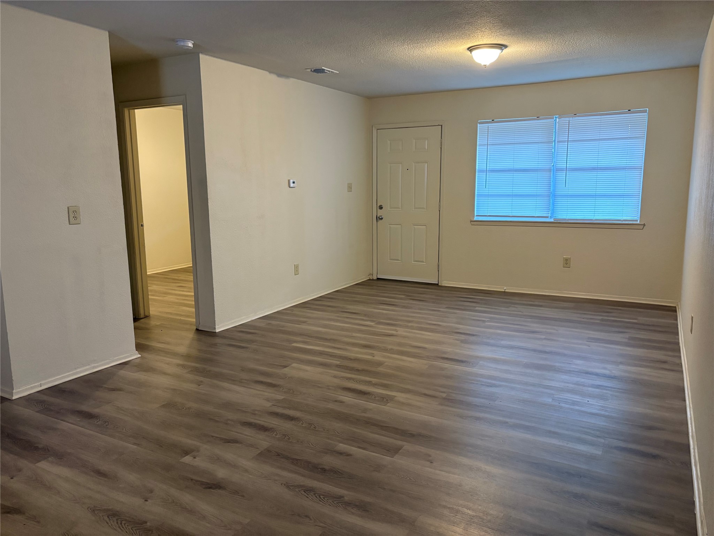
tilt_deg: -9.1
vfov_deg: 53.1
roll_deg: +1.0
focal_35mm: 26
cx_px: 357
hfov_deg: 67.3
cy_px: 268
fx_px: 536
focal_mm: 5.96
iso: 320
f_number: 1.6
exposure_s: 1/60
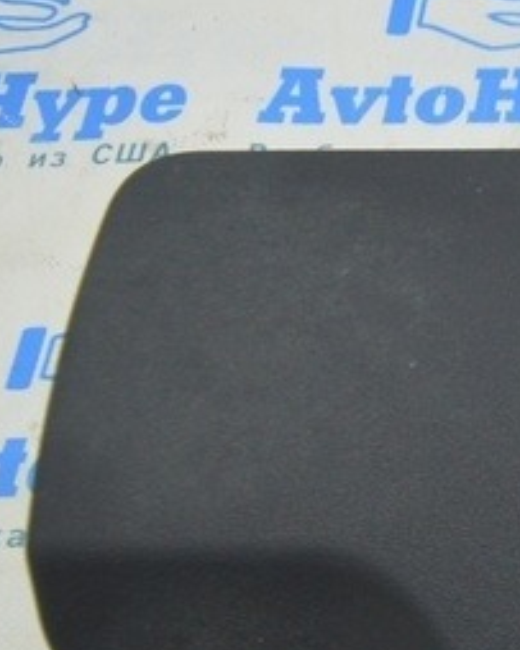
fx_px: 1963
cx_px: 1230
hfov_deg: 12.2
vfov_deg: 18.5
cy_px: 575
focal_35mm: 102
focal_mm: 18
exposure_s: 1/20
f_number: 5.6
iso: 400
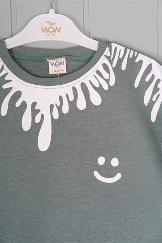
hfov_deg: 25.5
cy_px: 122
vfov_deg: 37.5
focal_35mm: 53
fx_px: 358
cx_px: 81
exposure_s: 1/125
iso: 640
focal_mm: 35
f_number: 8
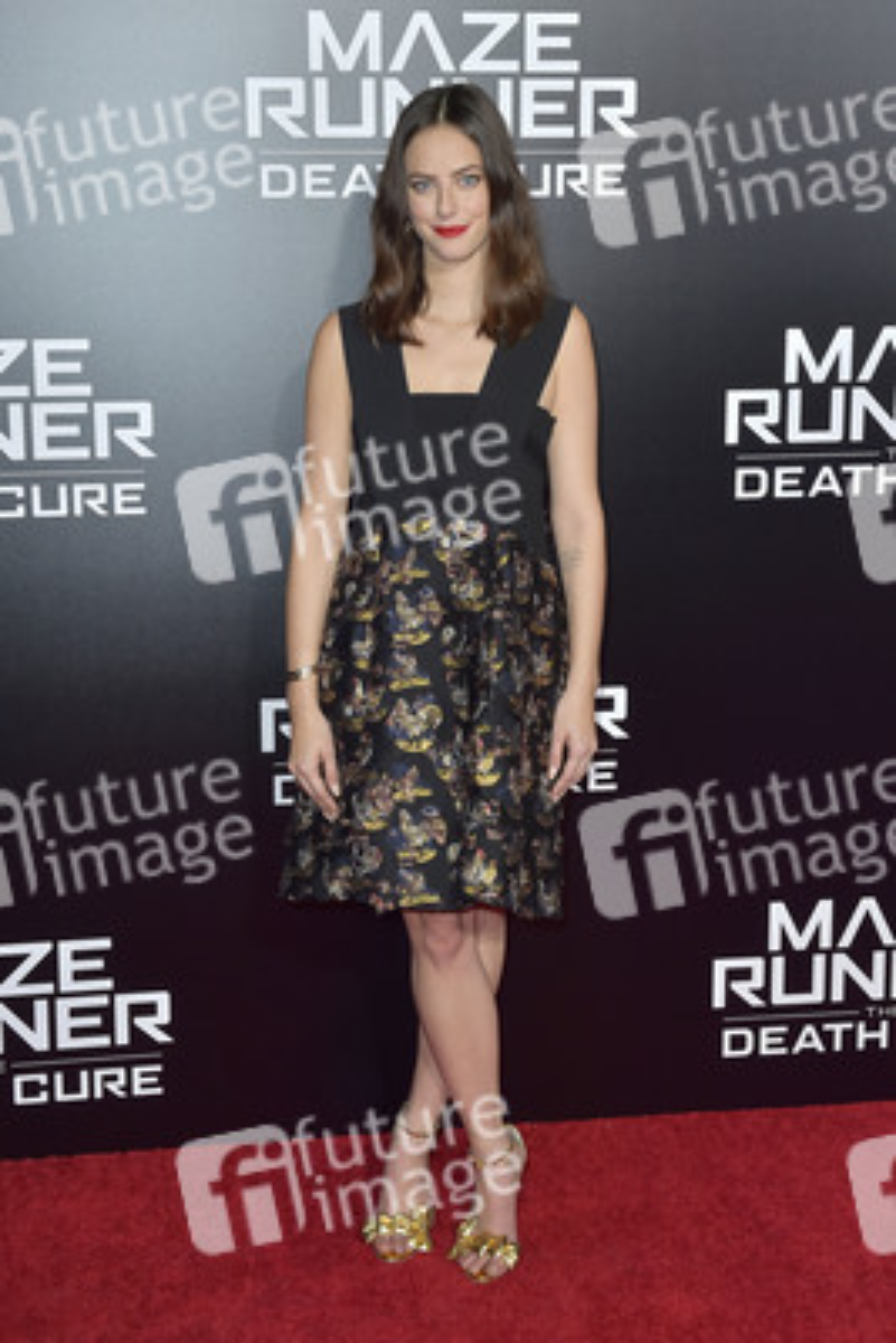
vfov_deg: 43.6
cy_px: 672
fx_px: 1678
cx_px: 448
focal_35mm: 45
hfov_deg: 29.9
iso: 400
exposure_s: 1/250
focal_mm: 45
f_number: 6.3
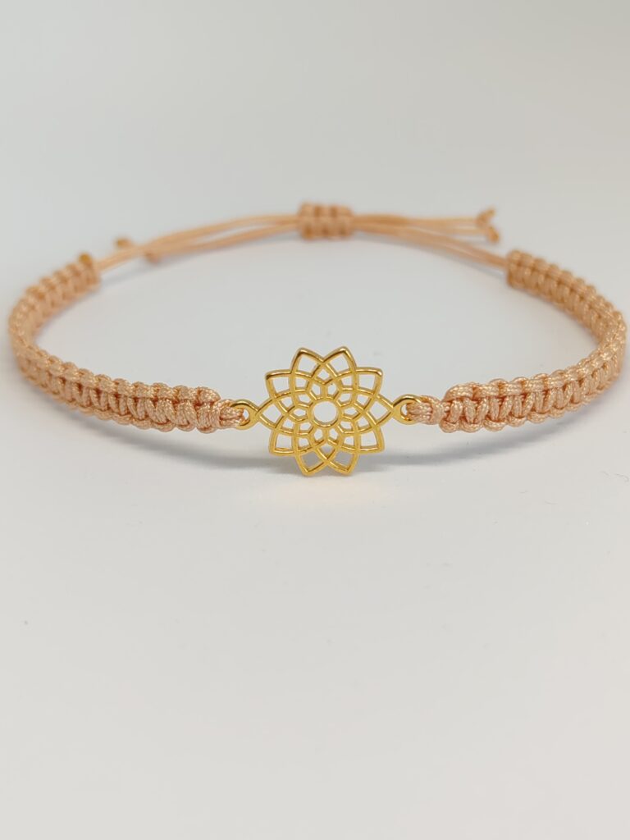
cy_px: 420
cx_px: 315
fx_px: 1310
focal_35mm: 54
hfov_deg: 27.0
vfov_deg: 35.5
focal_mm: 6.12
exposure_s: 1/125
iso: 160
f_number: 1.9
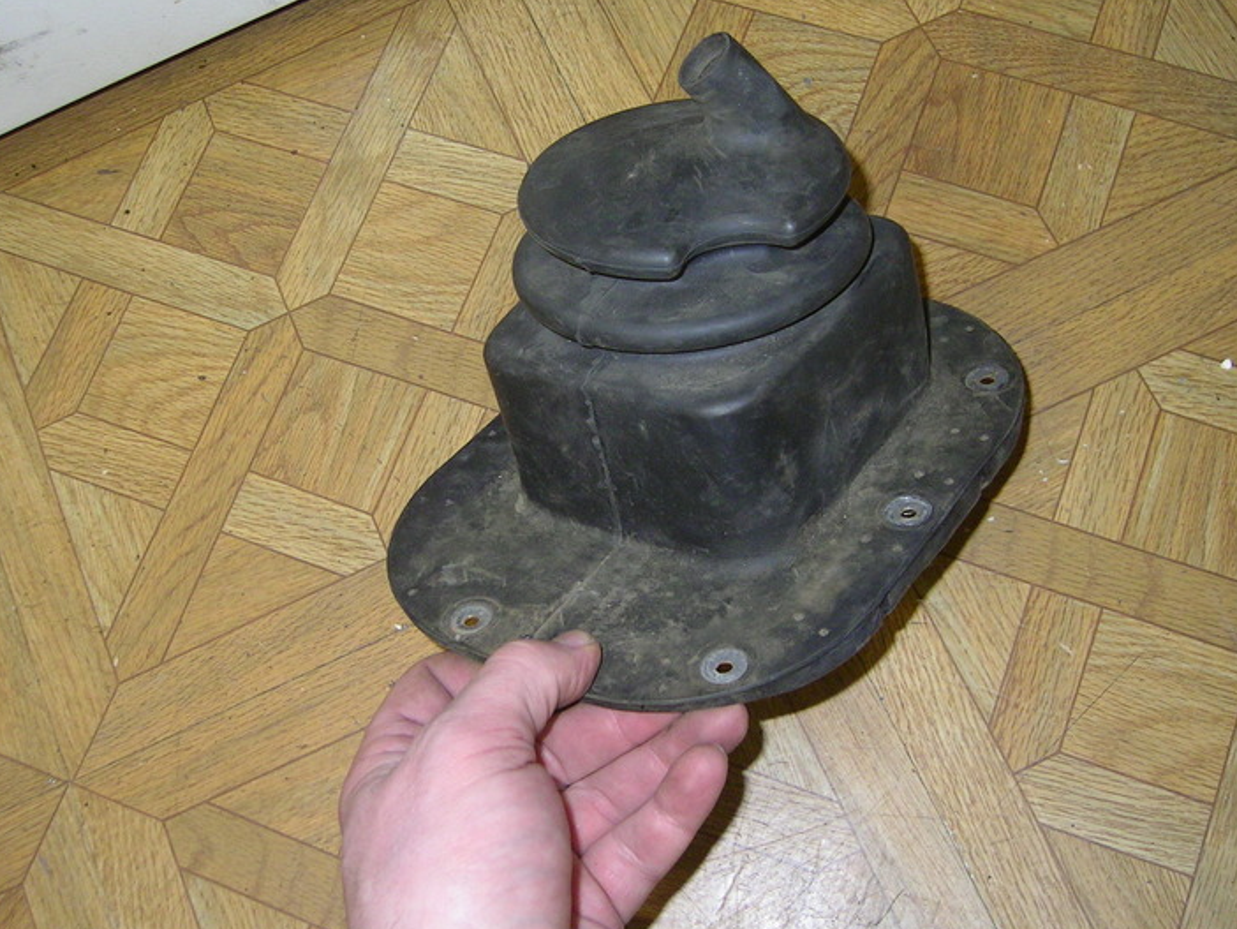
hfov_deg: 45.8
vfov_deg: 35.2
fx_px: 1466
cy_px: 465
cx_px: 626
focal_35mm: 41
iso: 100
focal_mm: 5.6
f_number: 2.8
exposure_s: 1/30
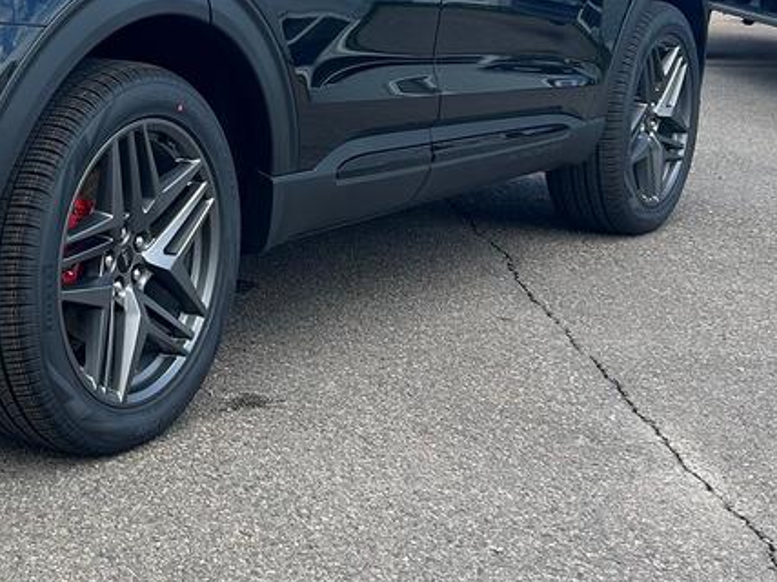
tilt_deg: -7.5
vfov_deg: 18.7
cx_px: -4
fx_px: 1750
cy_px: 113
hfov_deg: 23.9
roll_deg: -1.8
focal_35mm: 78
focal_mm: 5.7
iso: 50
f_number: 1.5
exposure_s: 1/1808
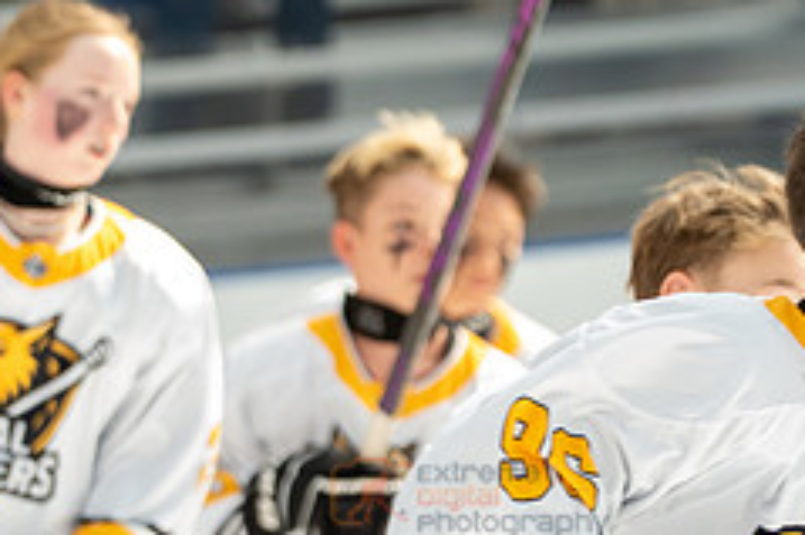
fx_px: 12223
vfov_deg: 2.5
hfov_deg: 3.8
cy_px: 503
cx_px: 475
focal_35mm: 547
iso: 1000
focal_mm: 150
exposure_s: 1/800
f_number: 3.2
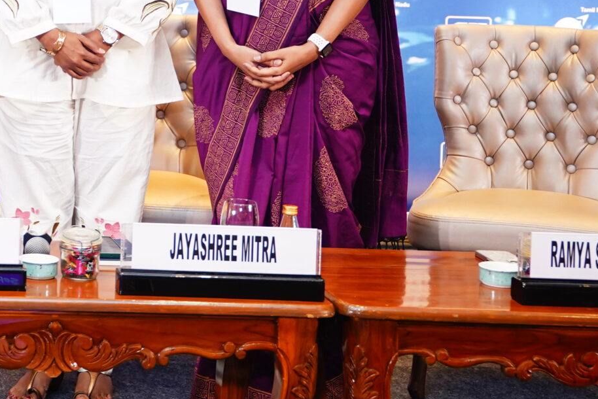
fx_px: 1628
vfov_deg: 13.6
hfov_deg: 19.5
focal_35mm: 98
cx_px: -138
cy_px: -73
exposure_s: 1/125
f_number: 2.8
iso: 1250
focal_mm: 35
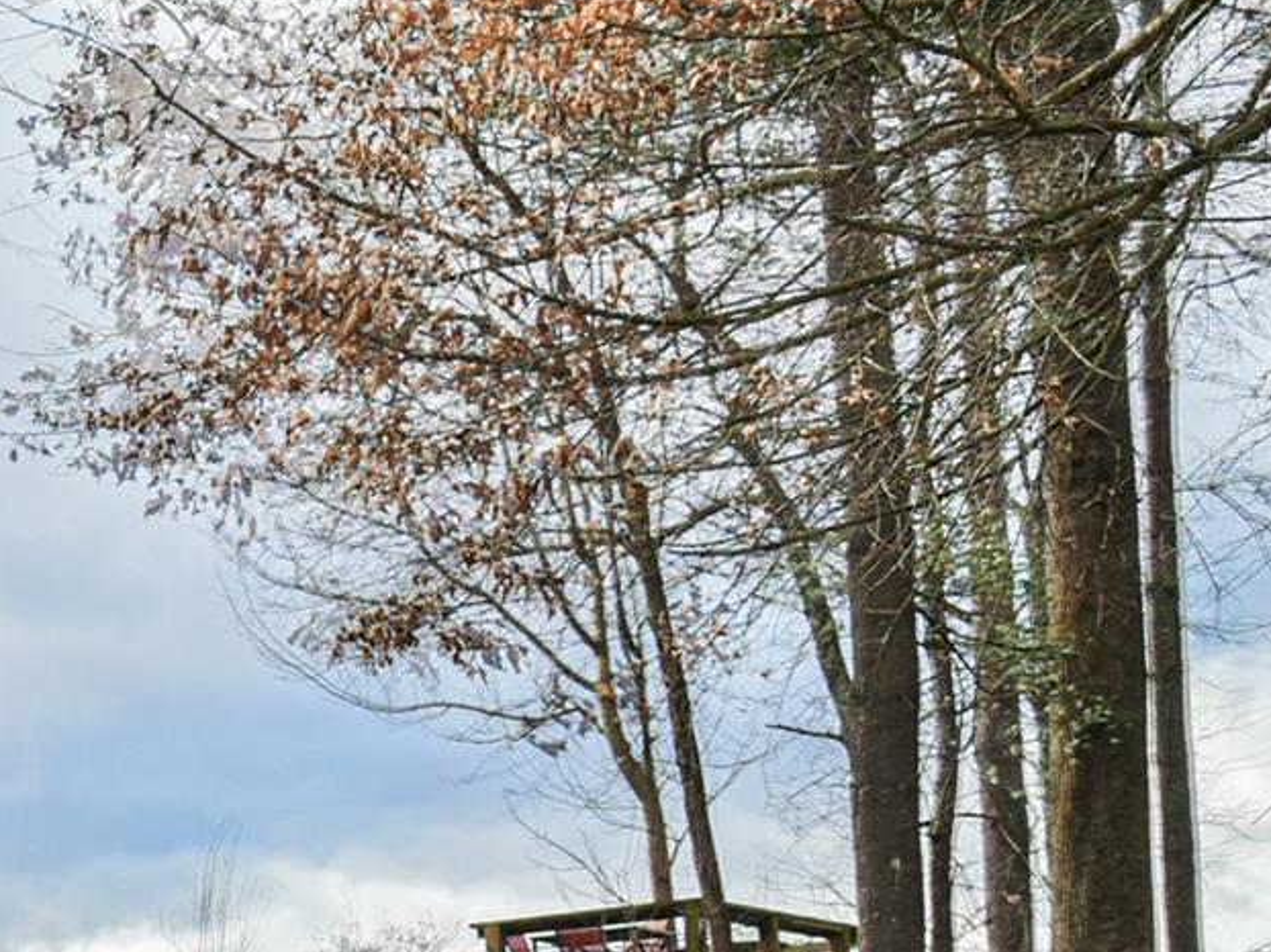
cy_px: 1140
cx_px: -723
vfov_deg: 15.0
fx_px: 3487
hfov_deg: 18.0
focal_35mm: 95
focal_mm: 30
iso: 800
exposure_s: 1/200
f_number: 7.1
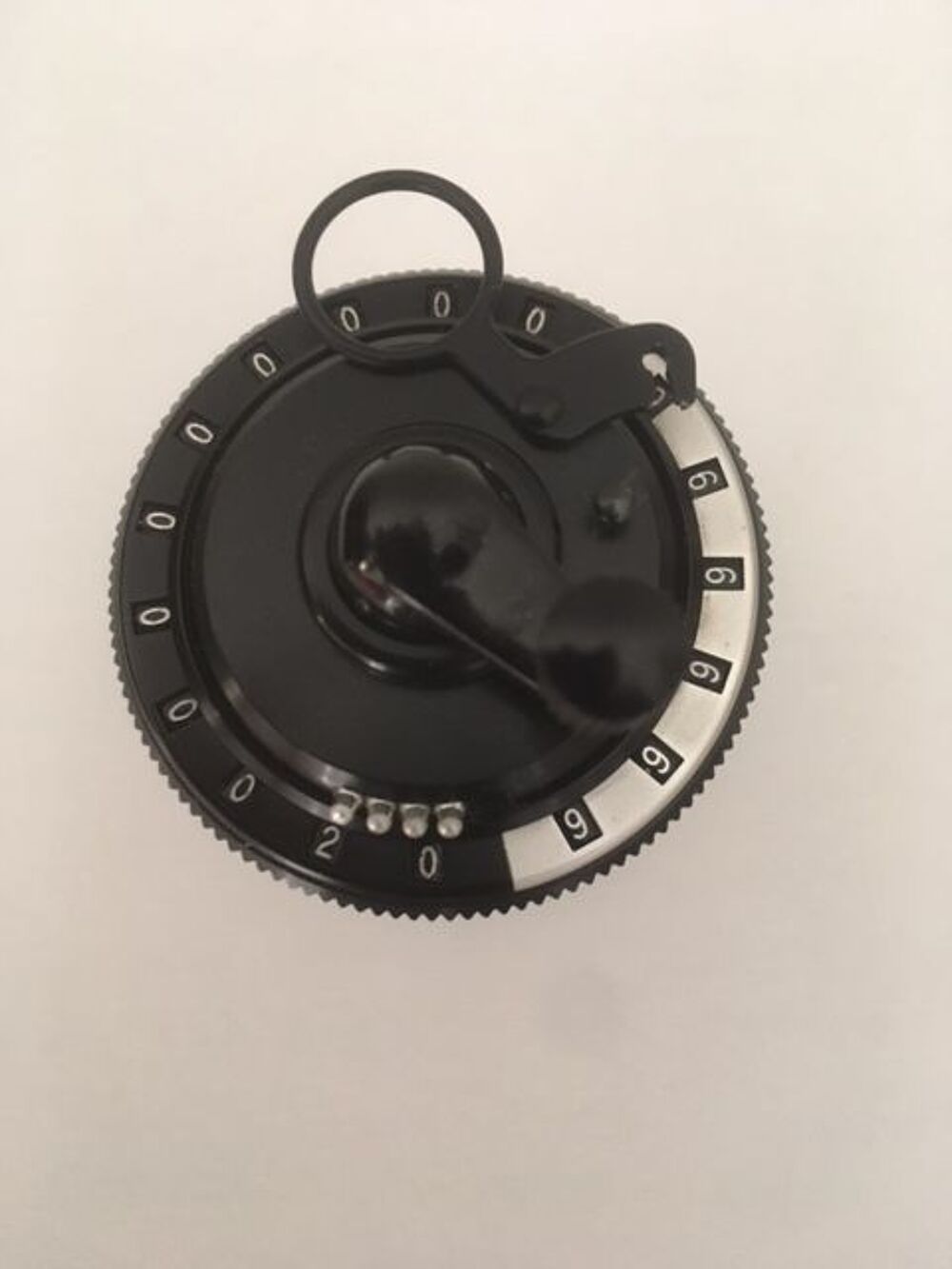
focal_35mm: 29
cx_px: 476
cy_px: 634
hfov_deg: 48.2
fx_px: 1063
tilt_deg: -85.0
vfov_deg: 61.7
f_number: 2.2
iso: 200
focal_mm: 4.15
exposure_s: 1/17
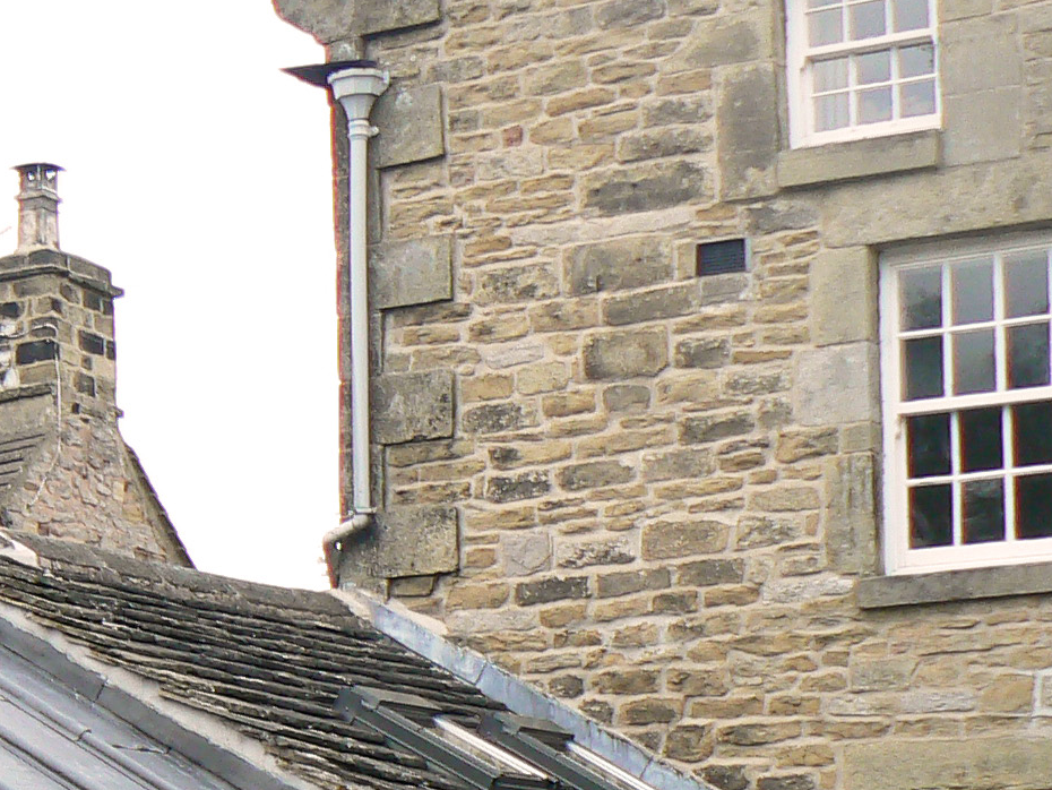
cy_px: 1019
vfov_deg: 13.1
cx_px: -276
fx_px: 3313
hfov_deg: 17.1
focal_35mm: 109
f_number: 4
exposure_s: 1/80
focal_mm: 6
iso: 80
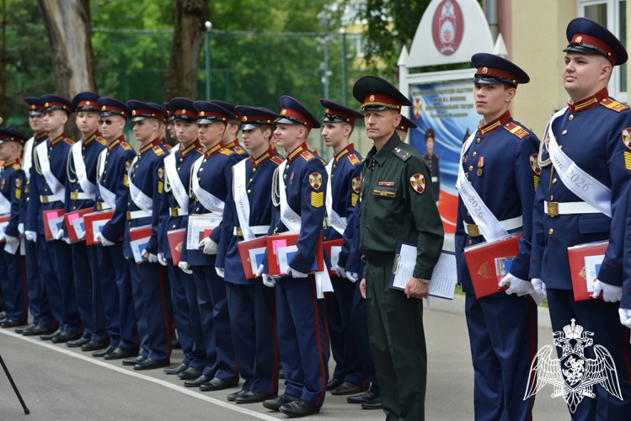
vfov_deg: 16.1
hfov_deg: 23.9
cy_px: 210
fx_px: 1490
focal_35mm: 85
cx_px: 316
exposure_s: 1/400
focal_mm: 85
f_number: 3.5
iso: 100
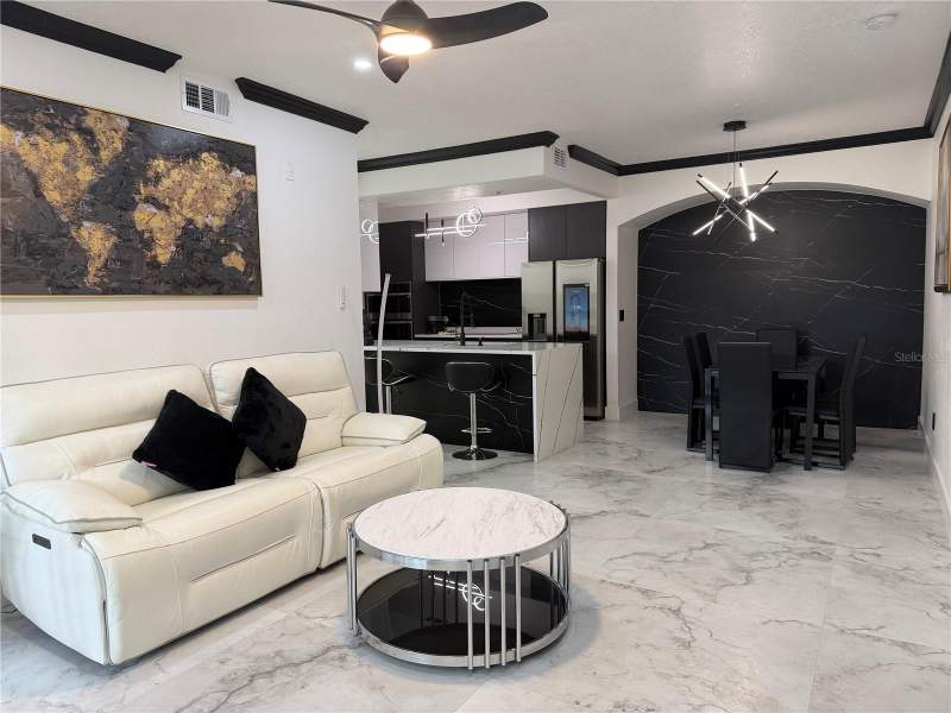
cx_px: 476
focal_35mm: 24
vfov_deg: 56.8
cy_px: 356
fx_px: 659
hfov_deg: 71.6
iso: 160
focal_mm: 6.76
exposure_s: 1/120
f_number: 1.78
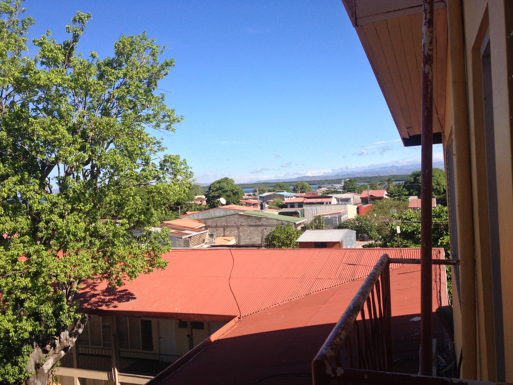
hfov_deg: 52.6
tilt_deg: -3.1
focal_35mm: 35
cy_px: 192
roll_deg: +3.2
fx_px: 519
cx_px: 256
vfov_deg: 40.7
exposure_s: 1/1577
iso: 50
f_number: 2.4
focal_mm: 4.28
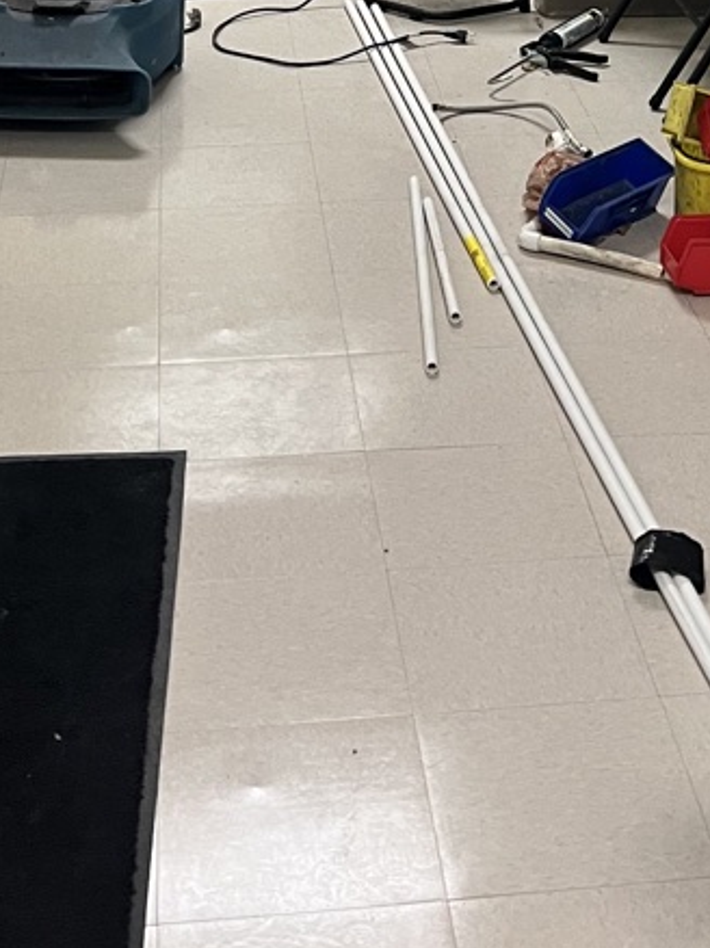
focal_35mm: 76
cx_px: 502
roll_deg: -1.9
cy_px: -359
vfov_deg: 22.3
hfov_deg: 19.3
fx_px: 2080
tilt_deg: -6.9
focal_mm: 5.7
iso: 160
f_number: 1.5
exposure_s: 1/60
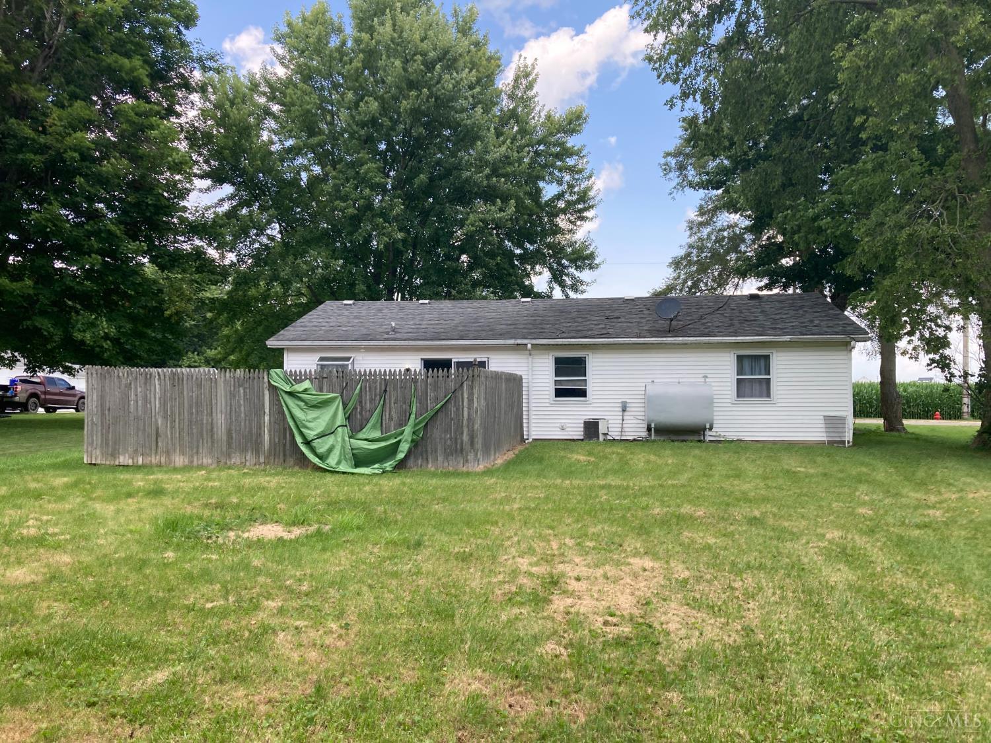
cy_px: 372
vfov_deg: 49.7
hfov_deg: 63.4
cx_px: 496
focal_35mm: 28
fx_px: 802
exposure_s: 1/378
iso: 20
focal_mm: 3.99
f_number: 1.8
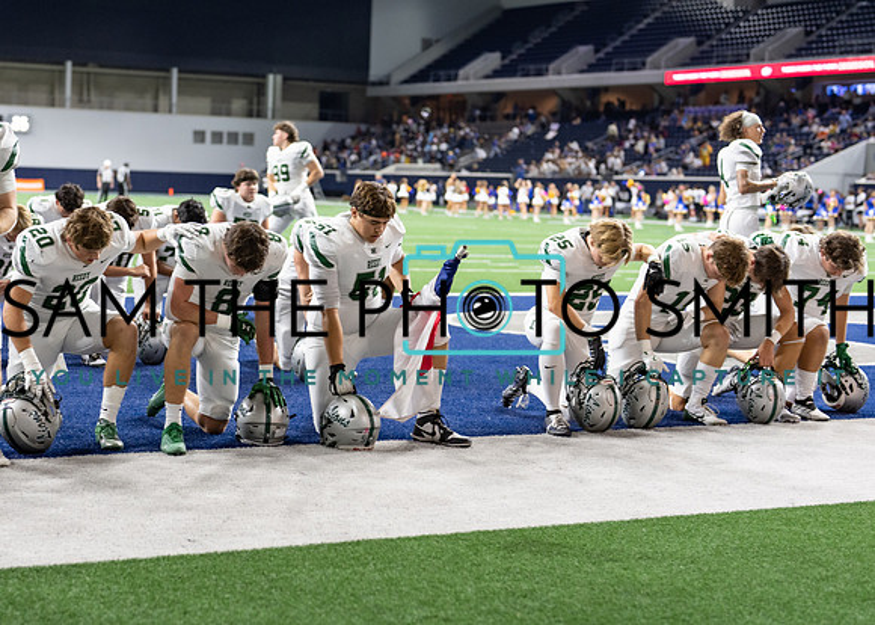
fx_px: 1610
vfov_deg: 22.0
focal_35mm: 65
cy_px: 294
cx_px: 300
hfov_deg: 30.2
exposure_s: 1/400
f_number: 2
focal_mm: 50
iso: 800
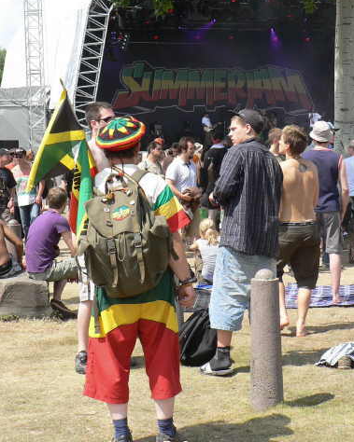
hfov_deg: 21.8
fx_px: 917
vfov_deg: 27.1
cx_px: 168
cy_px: 207
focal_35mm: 70
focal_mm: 10.2
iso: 64
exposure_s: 1/320
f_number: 4
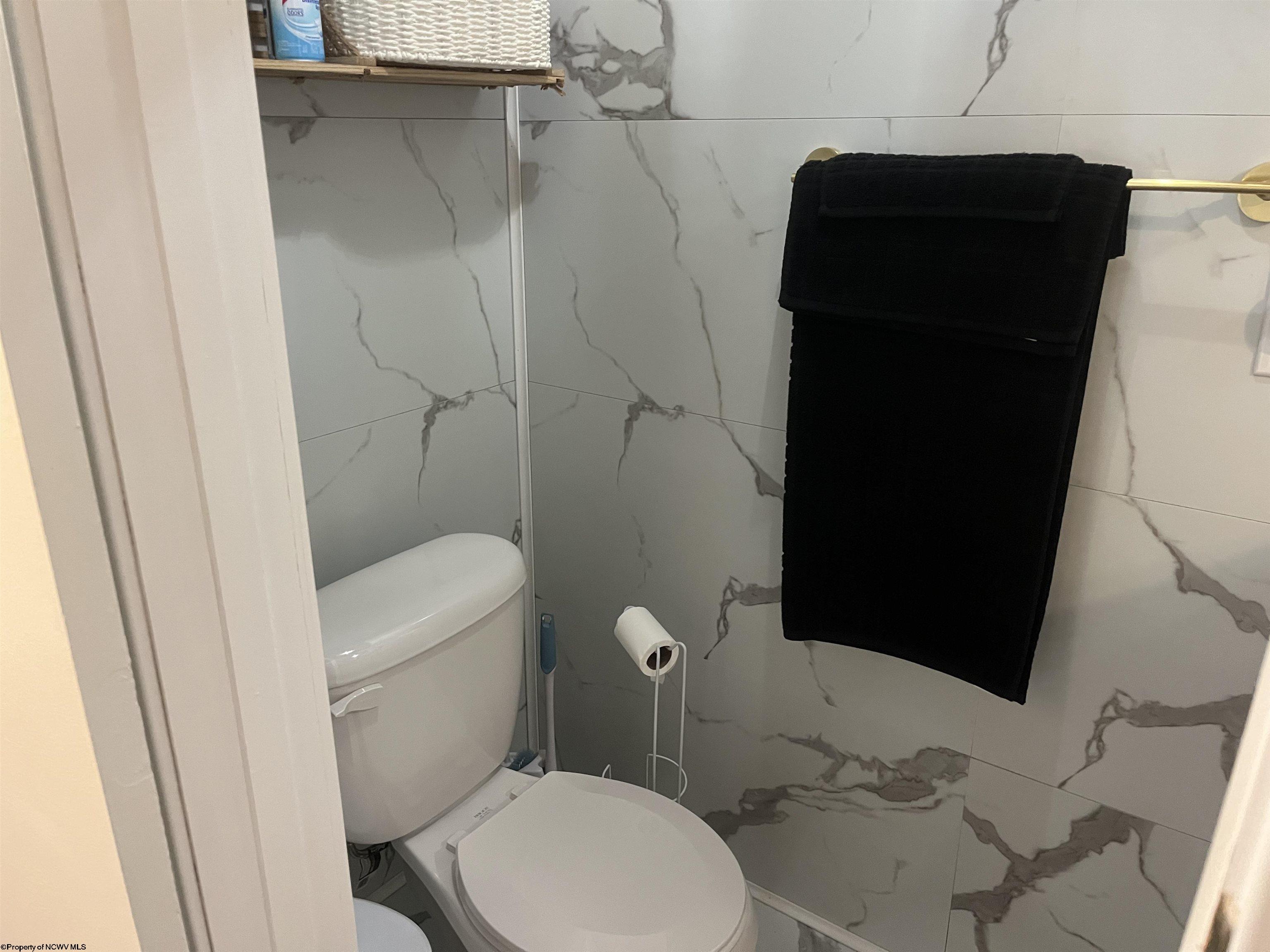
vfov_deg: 53.1
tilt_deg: -21.4
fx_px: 954
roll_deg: -0.6
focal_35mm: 26
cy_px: 476
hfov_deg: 67.3
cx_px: 635
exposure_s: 1/60
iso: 500
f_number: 1.6
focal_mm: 5.1
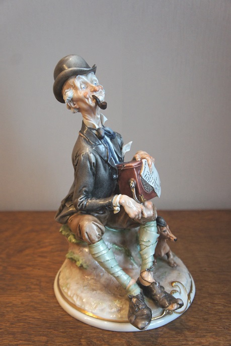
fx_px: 376
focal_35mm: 39
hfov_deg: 34.2
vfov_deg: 49.6
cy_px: 173
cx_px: 116
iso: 1000
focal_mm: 26
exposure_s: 1/40
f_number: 4
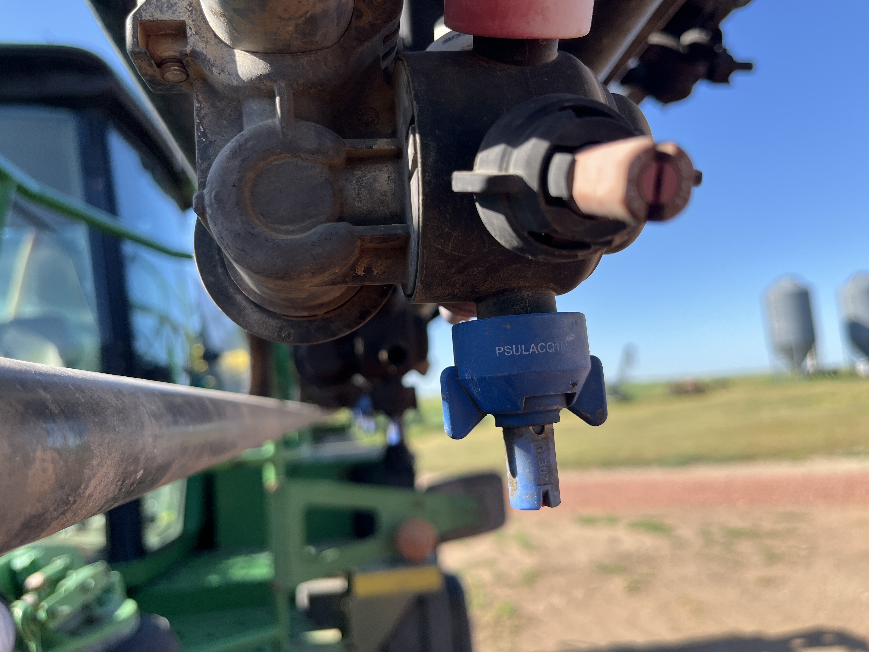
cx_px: 434
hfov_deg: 67.3
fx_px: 653
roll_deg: +3.7
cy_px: 326
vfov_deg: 53.1
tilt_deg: +5.5
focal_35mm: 26
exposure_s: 1/1355
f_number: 1.6
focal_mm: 5.1
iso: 50
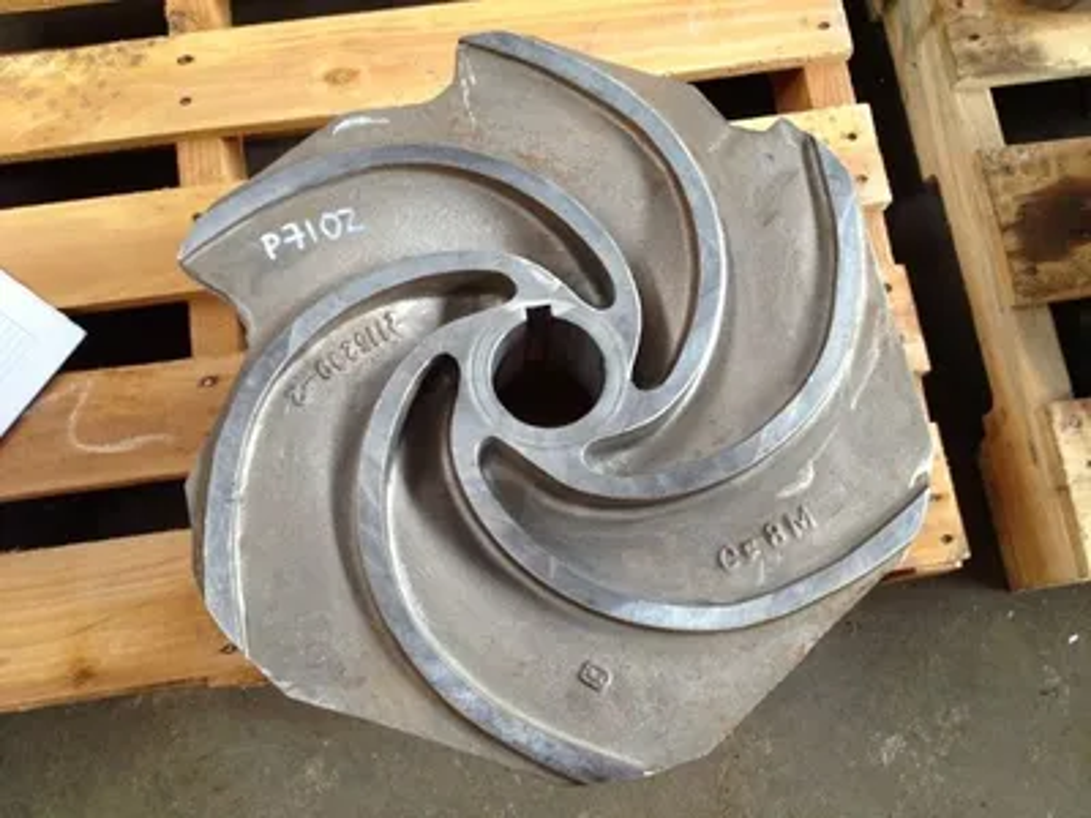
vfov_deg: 40.7
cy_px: 409
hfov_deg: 52.6
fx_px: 1103
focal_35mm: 35
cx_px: 546
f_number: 2.4
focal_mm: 4.28
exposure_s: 1/20
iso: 80
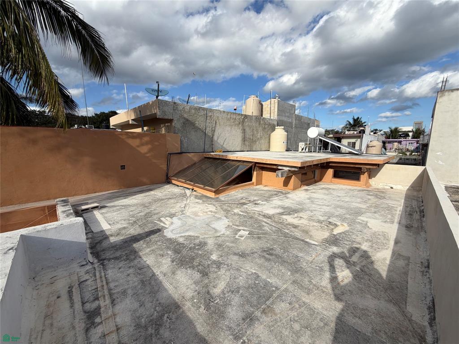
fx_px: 186
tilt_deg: -8.8
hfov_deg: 102.1
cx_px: 230
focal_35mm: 14
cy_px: 172
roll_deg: -0.2
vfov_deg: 85.7
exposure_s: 1/1167
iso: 20
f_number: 2.2
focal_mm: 2.22
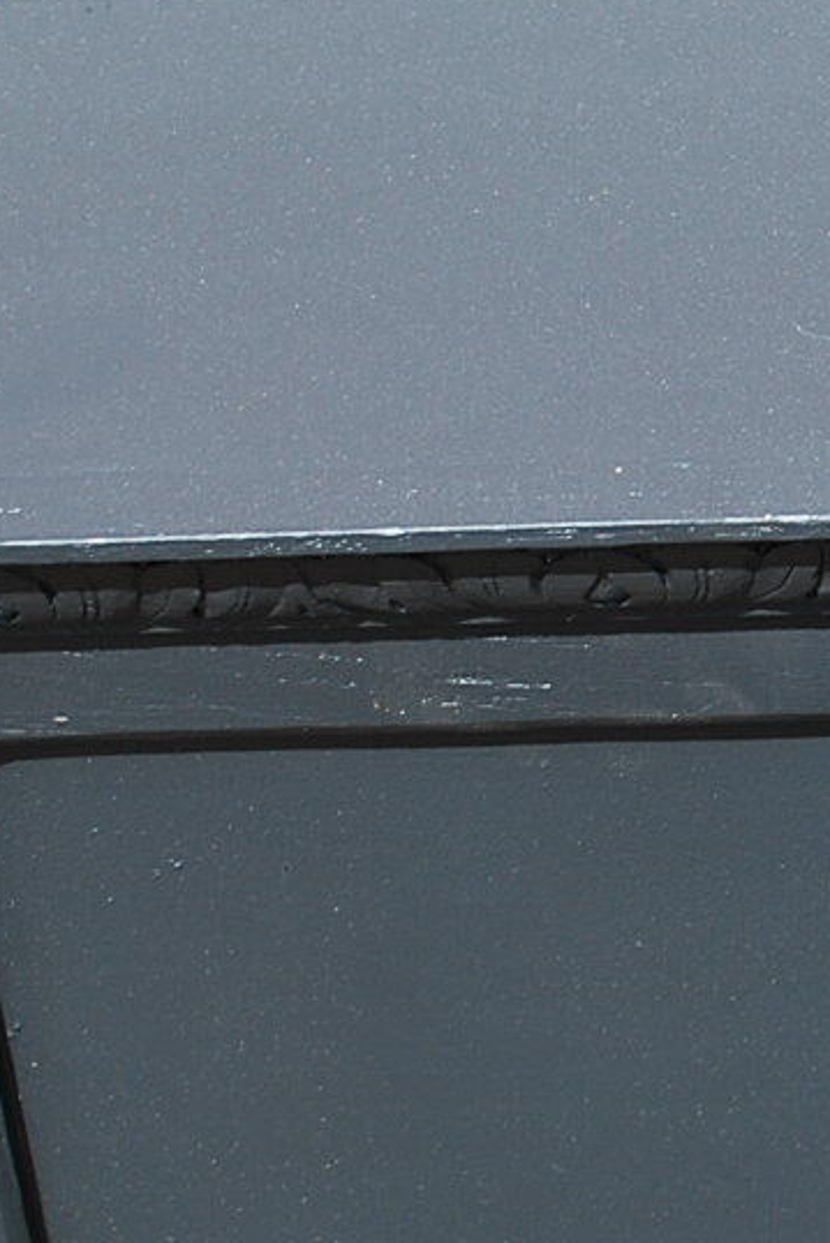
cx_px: 1466
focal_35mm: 162
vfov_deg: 12.7
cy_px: 652
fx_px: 5598
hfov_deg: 8.2
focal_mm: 30
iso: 100
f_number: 6.3
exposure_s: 1/160
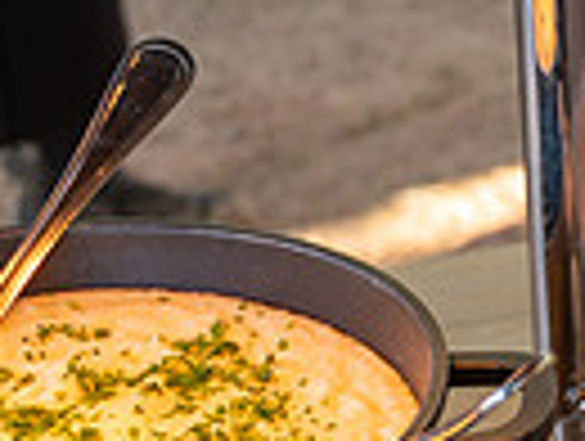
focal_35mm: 154
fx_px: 2607
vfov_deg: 9.6
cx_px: 752
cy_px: 459
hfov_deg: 12.4
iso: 100
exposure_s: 1/100
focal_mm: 36
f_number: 4
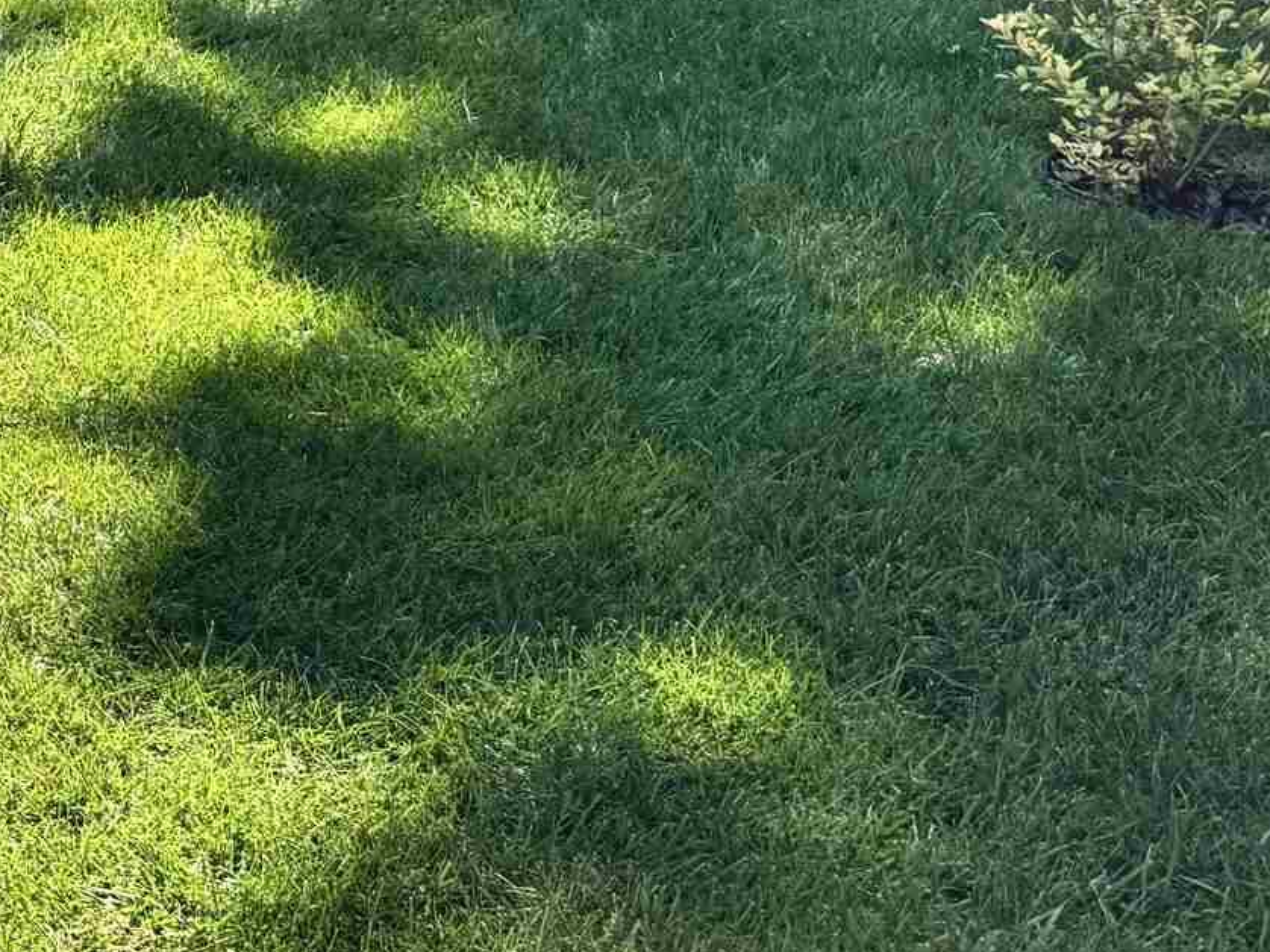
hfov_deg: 19.8
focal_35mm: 88
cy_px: -544
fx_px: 3228
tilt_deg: -8.7
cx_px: -524
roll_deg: -2.1
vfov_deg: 15.3
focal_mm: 6.76
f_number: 1.78
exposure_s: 1/1026
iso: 80
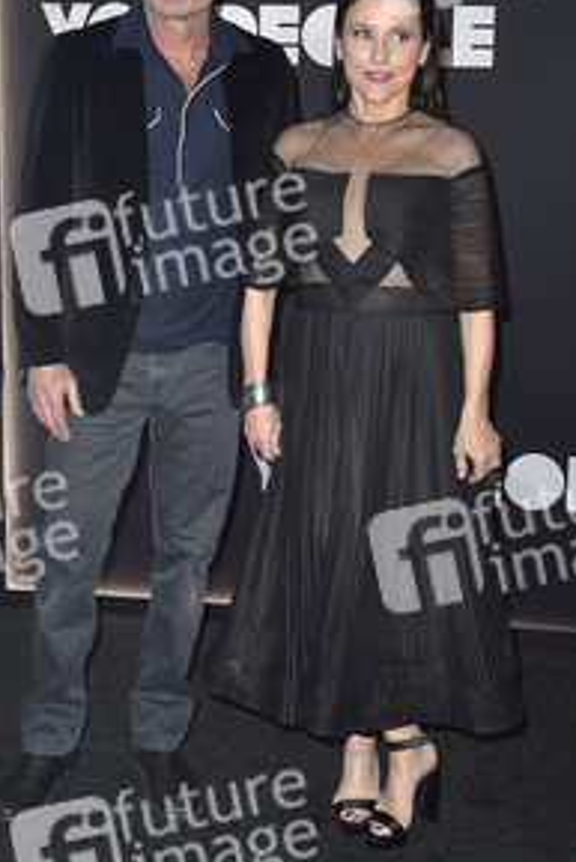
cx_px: 252
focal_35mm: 61
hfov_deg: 22.3
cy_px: 394
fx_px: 1462
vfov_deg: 32.8
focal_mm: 44
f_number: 6.3
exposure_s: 1/250
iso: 500
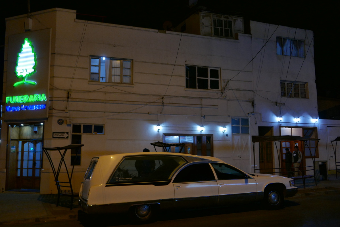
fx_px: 350
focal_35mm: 37
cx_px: 170
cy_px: 114
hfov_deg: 51.9
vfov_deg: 36.0
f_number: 2.4
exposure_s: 1/80
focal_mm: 16.5
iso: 500
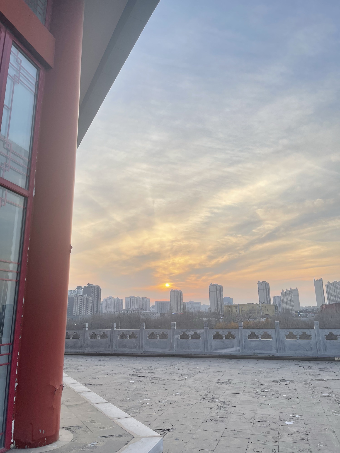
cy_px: 226
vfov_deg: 69.4
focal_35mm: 25
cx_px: 170
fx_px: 327
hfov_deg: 54.9
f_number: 1.6
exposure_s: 1/770
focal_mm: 5.1
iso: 50
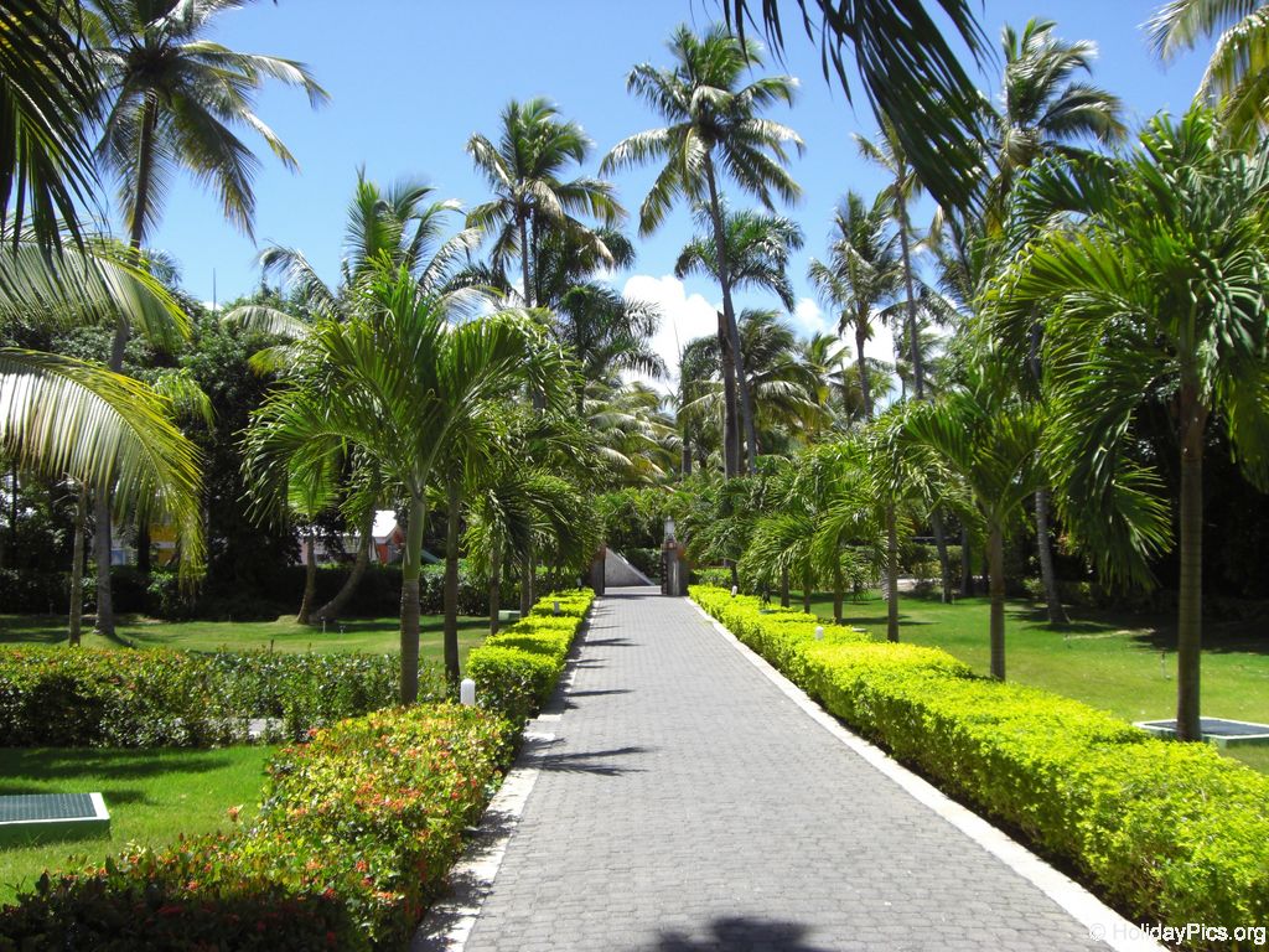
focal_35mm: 38
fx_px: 1393
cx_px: 634
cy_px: 476
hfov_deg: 49.0
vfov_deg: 37.7
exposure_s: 1/800
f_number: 2.7
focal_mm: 6.2
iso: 64
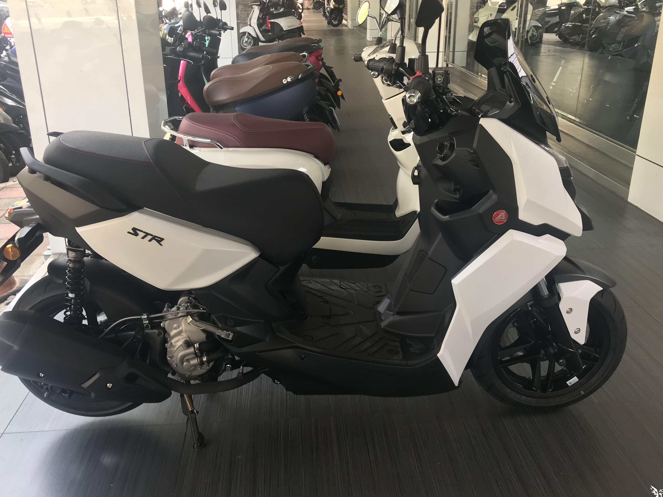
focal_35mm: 32
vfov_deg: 44.1
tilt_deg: -22.0
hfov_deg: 56.7
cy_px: 223
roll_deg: +1.7
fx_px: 613
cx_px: 304
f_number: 1.8
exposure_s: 1/60
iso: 32
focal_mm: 3.99
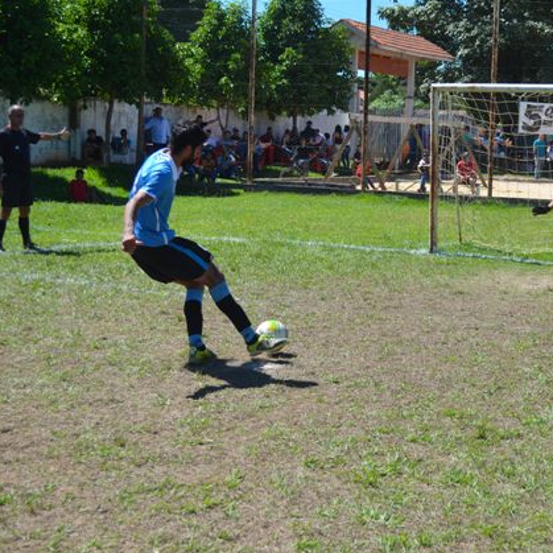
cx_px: 413
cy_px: 277
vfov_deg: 26.1
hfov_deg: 25.8
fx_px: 1193
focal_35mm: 66
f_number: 5.6
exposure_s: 1/1600
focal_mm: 34
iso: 400
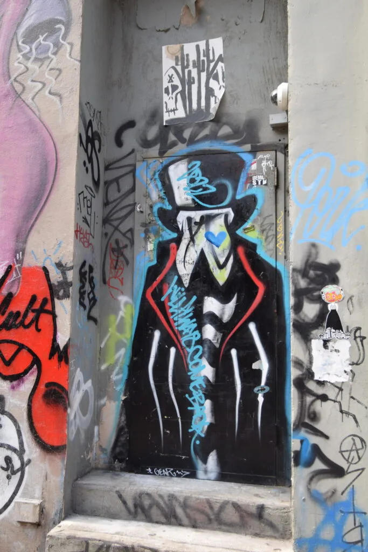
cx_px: 184
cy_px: 276
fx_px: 529
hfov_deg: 38.4
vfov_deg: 55.1
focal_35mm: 34
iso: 400
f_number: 6.3
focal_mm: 23
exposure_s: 1/160
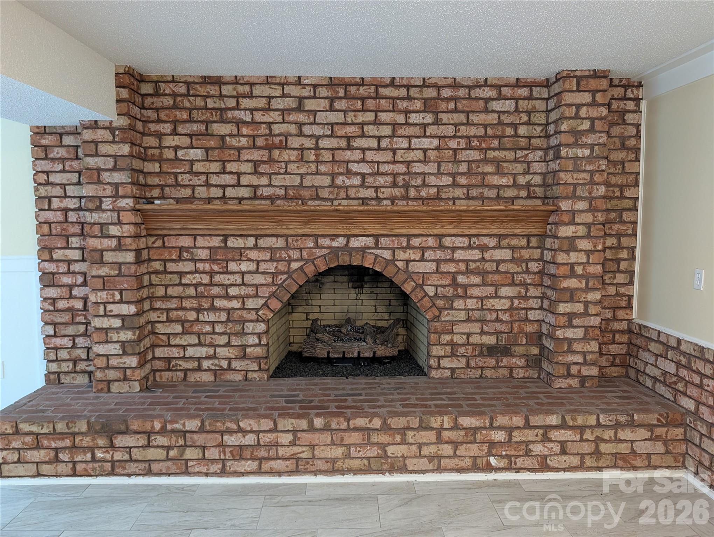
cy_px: 268
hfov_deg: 71.5
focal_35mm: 24
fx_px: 496
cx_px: 357
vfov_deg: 56.9
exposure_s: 1/120
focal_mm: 6.9
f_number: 1.68
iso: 629
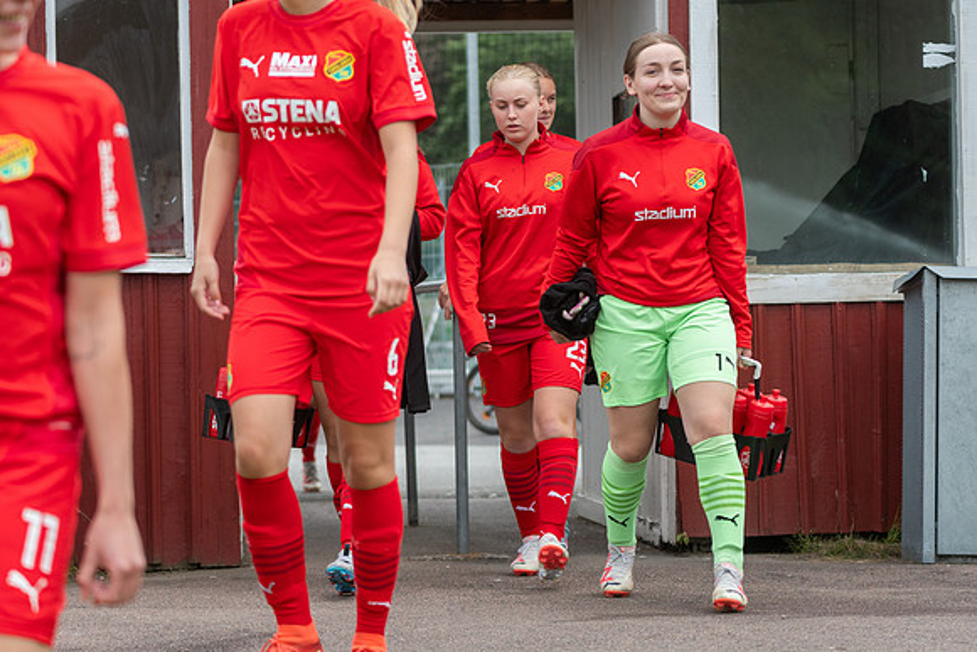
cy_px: 326
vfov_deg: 13.0
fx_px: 2850
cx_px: 488
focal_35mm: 105
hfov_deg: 19.5
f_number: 3.2
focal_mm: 70
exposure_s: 1/1250
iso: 360
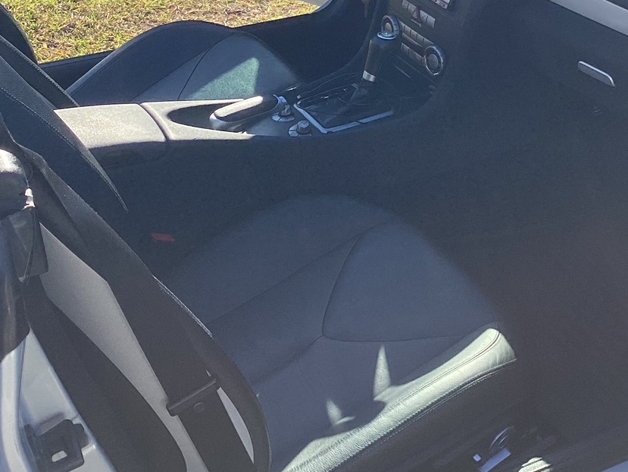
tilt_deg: -29.2
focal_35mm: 61
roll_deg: +0.2
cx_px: 313
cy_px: 75
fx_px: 1107
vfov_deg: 23.6
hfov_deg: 31.7
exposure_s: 1/413
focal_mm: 3.3
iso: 25
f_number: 2.4
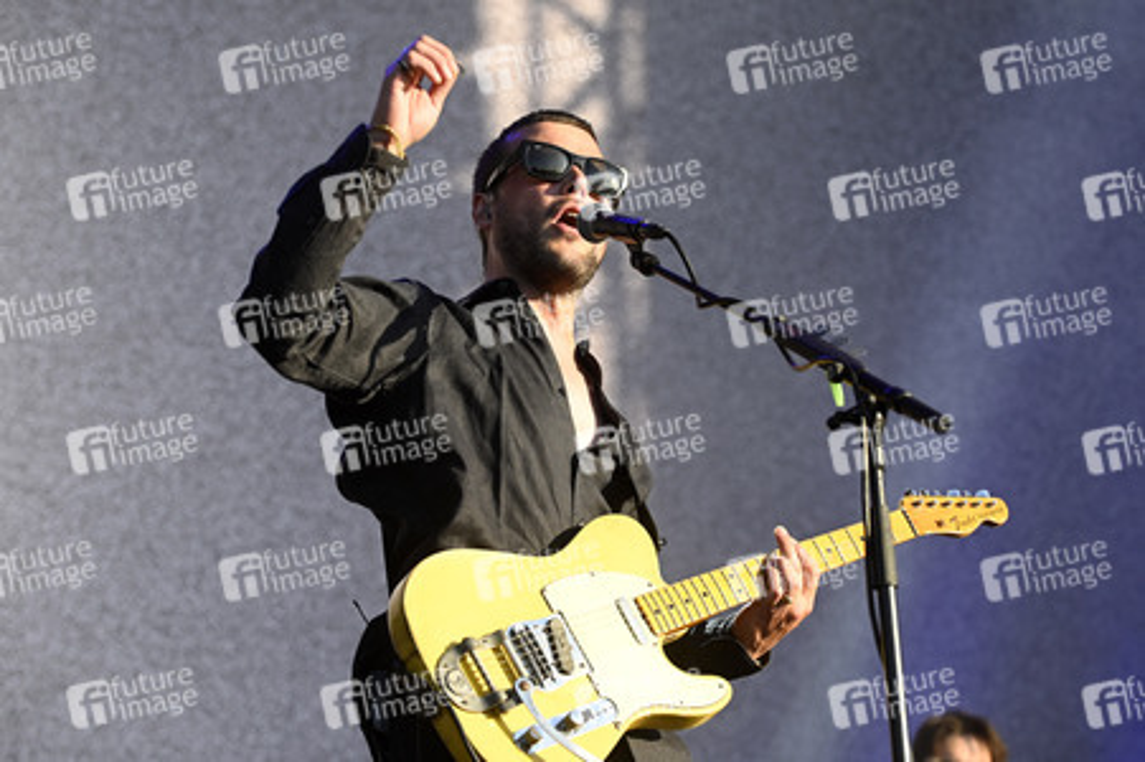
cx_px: 572
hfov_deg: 19.5
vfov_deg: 13.0
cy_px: 381
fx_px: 3337
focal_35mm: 105
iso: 200
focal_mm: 105
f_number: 5
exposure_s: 1/500
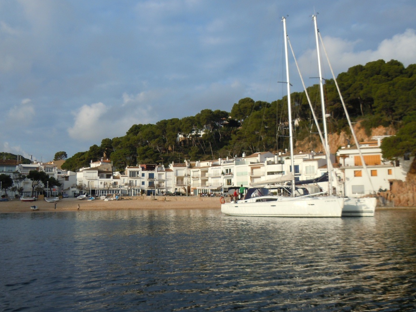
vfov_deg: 40.7
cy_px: 155
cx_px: 186
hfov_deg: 52.5
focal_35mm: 35
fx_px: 420
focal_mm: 5.4
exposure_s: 1/250
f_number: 7
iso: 100
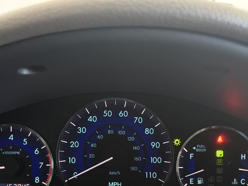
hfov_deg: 50.0
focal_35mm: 37
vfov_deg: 37.7
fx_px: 265
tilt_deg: -24.7
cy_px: 140
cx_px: 110
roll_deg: -1.1
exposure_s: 1/25
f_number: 1.78
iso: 1250
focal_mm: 6.76
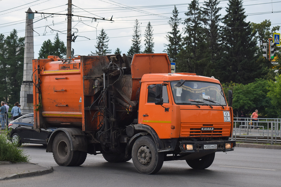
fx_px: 527
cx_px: 140
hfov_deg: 29.9
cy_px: 94
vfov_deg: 20.2
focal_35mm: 68
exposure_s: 1/800
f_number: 5.6
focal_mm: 45
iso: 400
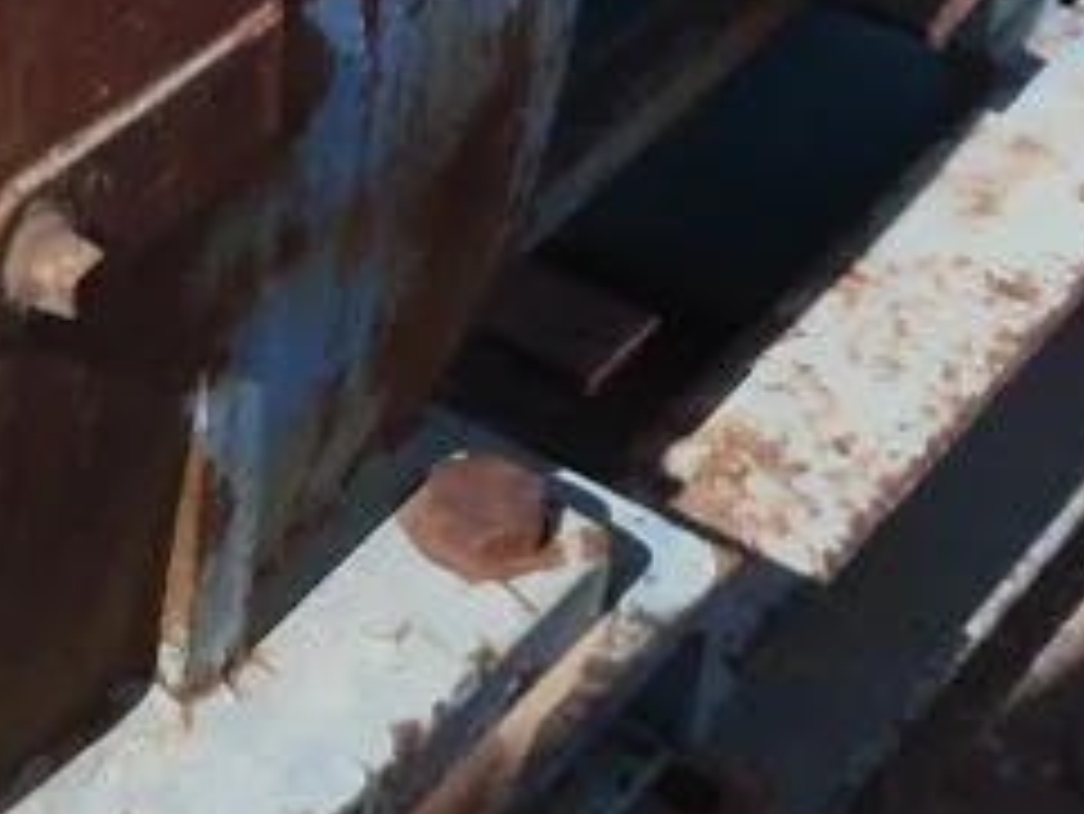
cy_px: 0
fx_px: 3164
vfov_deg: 14.4
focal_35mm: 101
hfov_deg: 18.1
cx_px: -324
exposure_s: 1/640
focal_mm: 6.83
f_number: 13
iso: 800
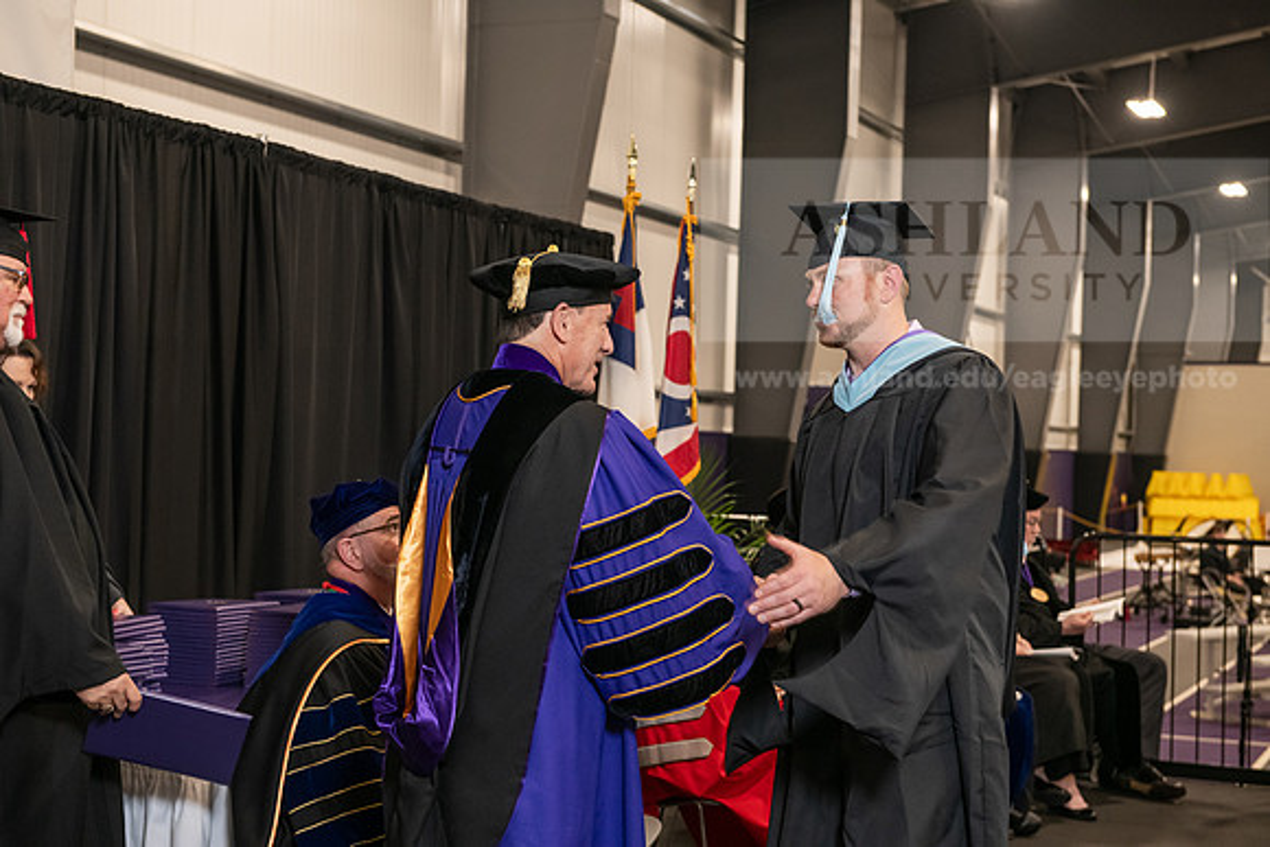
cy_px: 424
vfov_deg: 23.4
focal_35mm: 58
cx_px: 635
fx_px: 2046
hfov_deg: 34.5
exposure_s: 1/125
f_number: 5
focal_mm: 58
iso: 2000
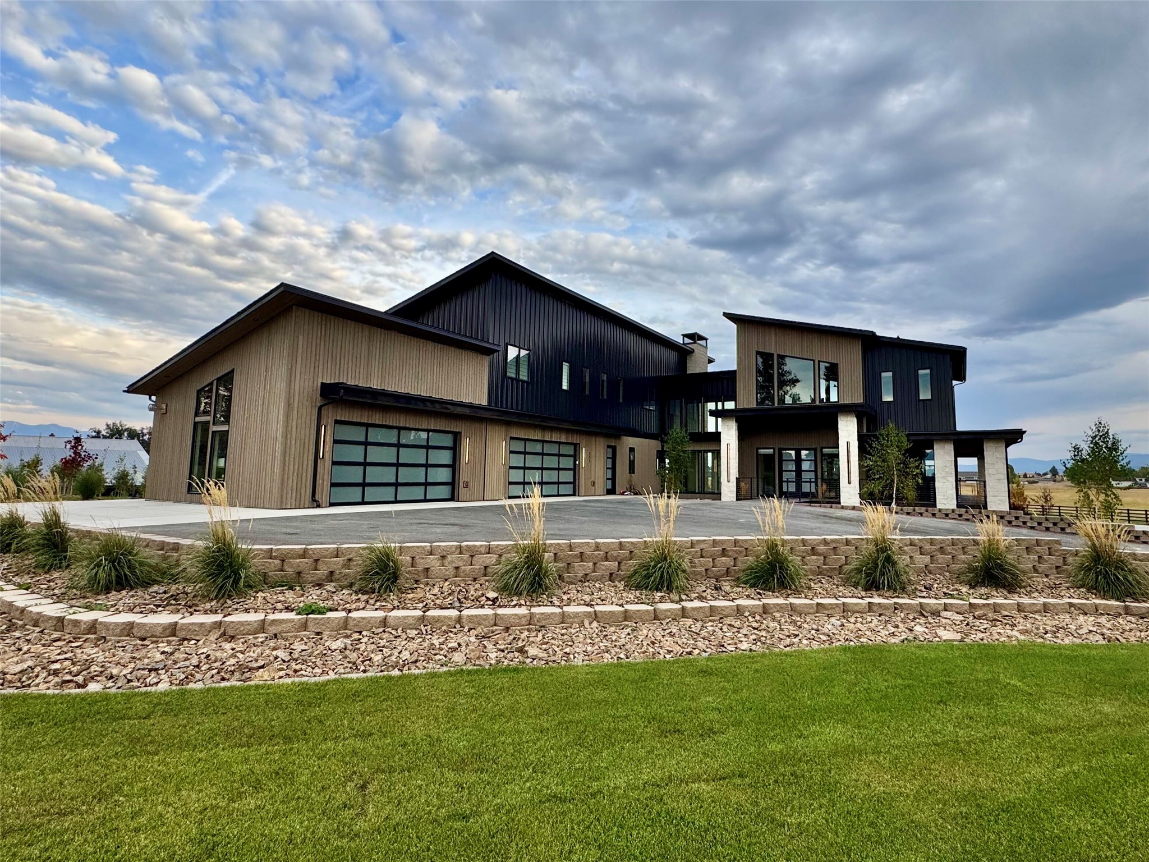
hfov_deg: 102.1
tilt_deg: +5.7
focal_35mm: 14
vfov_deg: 85.7
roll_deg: -0.8
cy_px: 431
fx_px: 465
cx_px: 574
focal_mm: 2.22
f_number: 2.2
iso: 40
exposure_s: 1/243
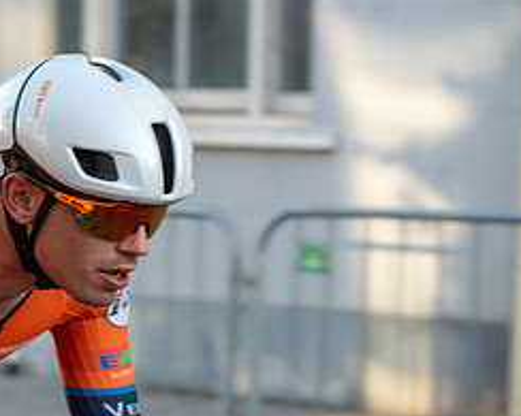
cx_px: 19
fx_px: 2482
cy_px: 255
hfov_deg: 11.9
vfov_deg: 9.6
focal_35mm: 161
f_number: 4.5
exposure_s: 1/500
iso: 500
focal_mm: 70
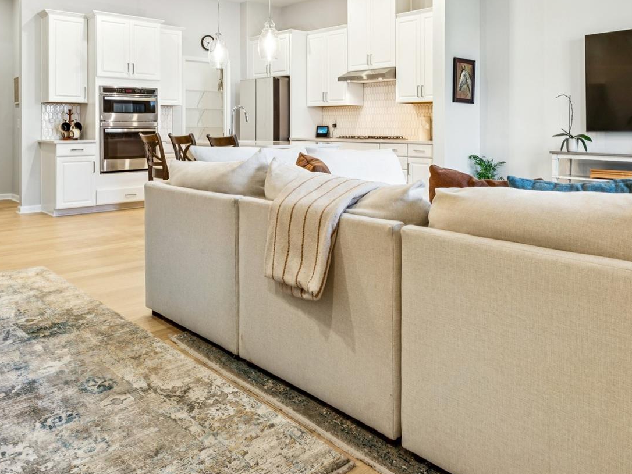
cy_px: 140
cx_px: 357
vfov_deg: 46.6
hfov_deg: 60.8
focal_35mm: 29
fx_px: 536
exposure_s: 1/1.67
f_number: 13
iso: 100
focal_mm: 16.2
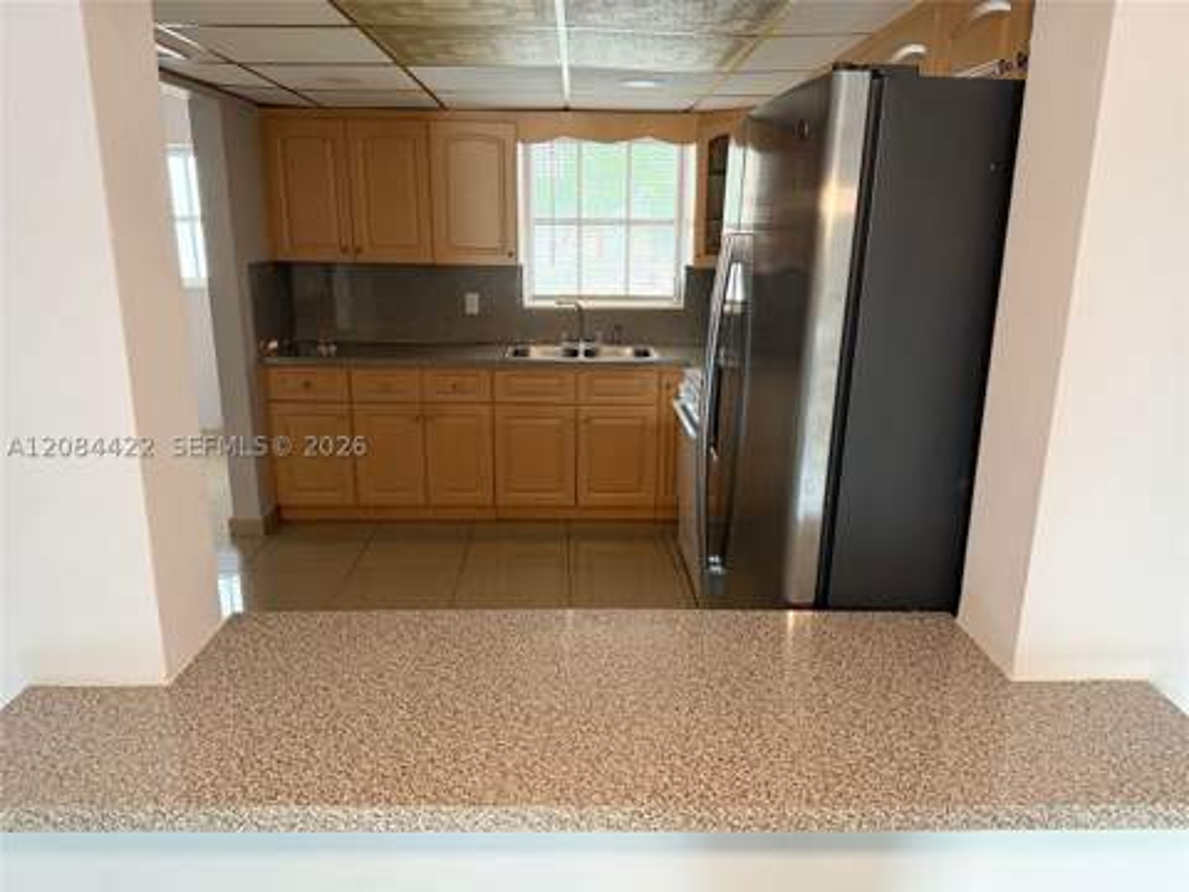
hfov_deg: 71.6
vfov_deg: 56.8
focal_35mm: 24
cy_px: 446
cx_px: 594
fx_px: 824
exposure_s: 1/60
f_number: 1.78
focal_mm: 6.76
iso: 400
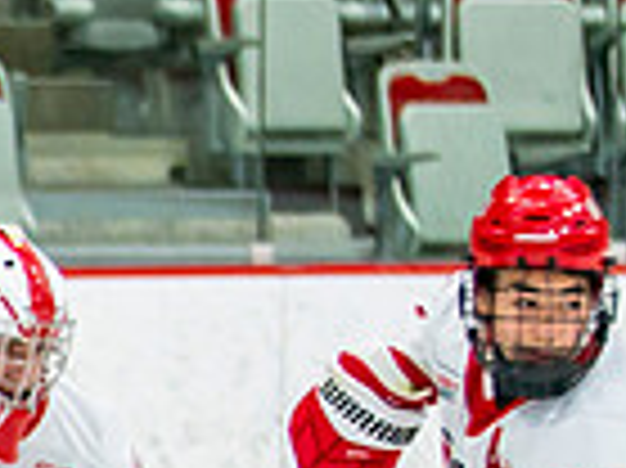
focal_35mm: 570
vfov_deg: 2.6
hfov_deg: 3.4
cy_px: 704
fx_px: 10299
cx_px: -964
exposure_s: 1/640
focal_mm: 88
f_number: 2.8
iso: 800
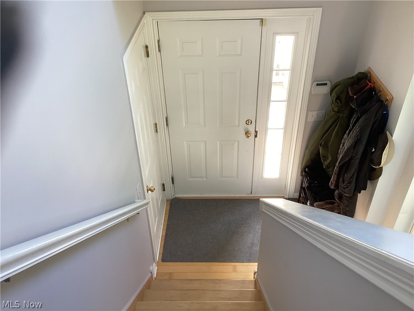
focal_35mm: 31
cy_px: 156
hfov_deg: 58.4
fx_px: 371
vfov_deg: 45.4
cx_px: 207
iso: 100
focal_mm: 3.3
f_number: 2.4
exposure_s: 1/60
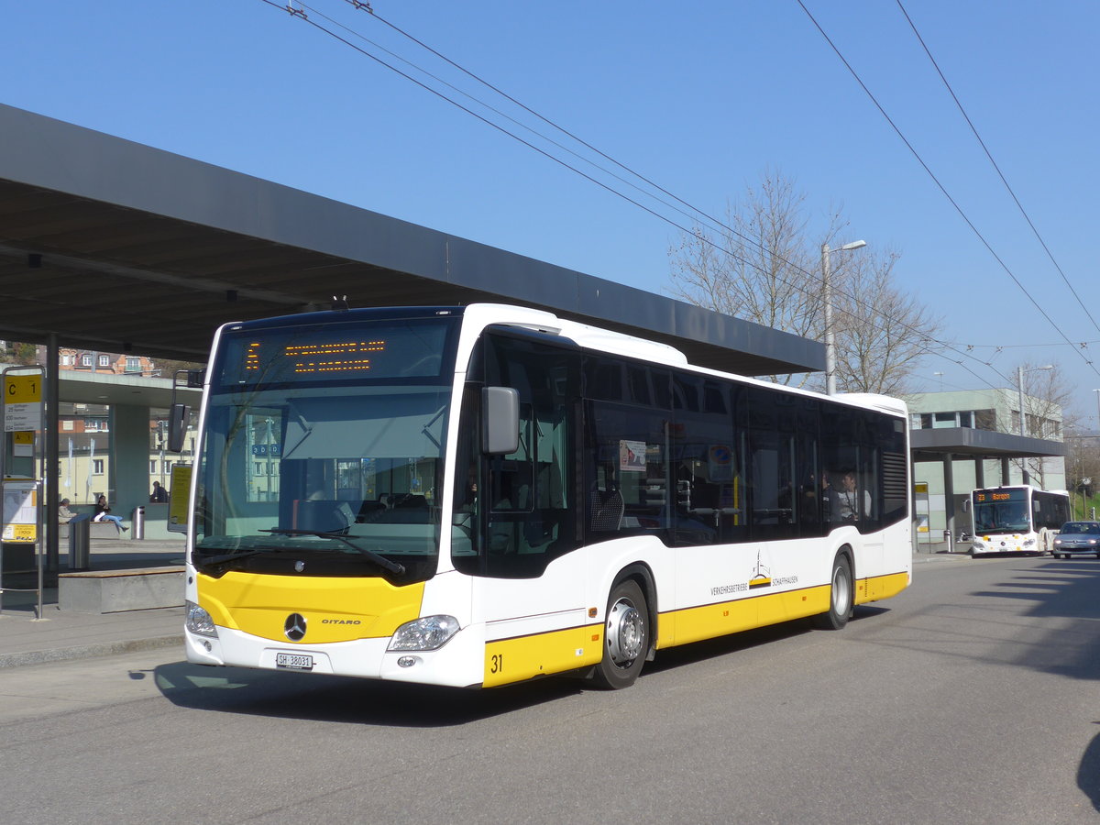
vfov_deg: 32.9
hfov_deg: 42.9
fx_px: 1398
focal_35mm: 44
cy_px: 412
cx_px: 550
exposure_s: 1/1600
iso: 80
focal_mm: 9
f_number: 2.8
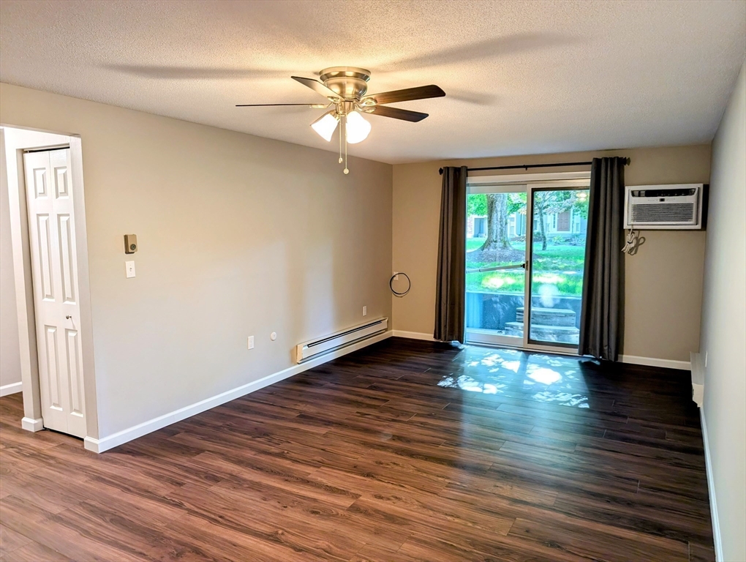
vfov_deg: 56.9
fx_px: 518
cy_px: 281
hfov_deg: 71.5
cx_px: 373
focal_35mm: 24
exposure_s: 1/24
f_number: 1.68
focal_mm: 6.9
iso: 40
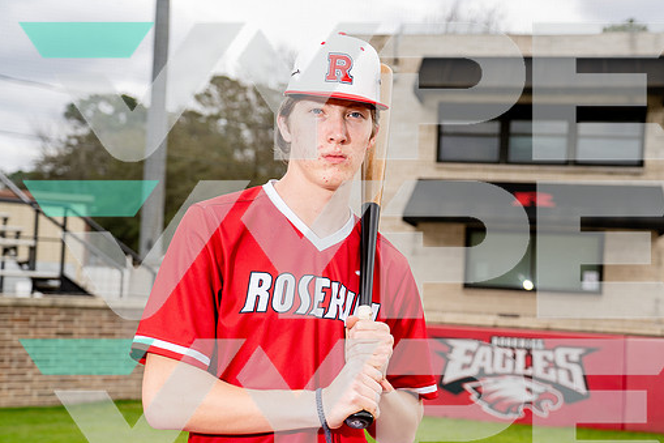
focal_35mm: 57
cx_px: 355
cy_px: 250
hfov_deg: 35.0
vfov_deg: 23.7
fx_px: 1051
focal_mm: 50
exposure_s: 1/250
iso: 100
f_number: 4
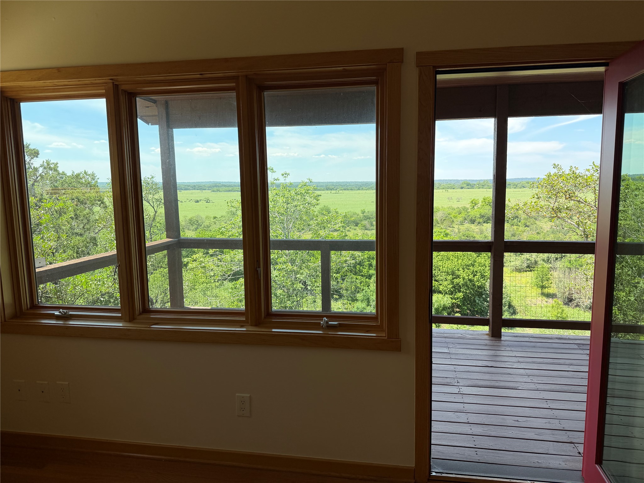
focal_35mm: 24
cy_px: 242
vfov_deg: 56.8
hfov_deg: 71.6
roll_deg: +1.2
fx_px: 446
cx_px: 322
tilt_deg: -6.8
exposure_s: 1/1337
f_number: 1.78
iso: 80
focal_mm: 6.76
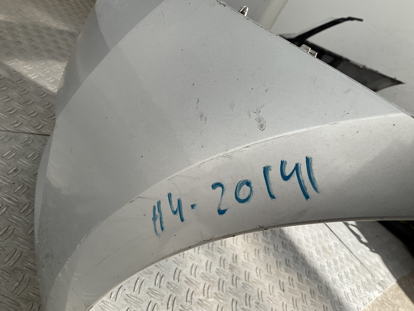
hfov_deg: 61.7
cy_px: 156
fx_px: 347
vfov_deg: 48.2
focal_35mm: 29
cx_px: 207
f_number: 1.8
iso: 16
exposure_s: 1/642
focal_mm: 3
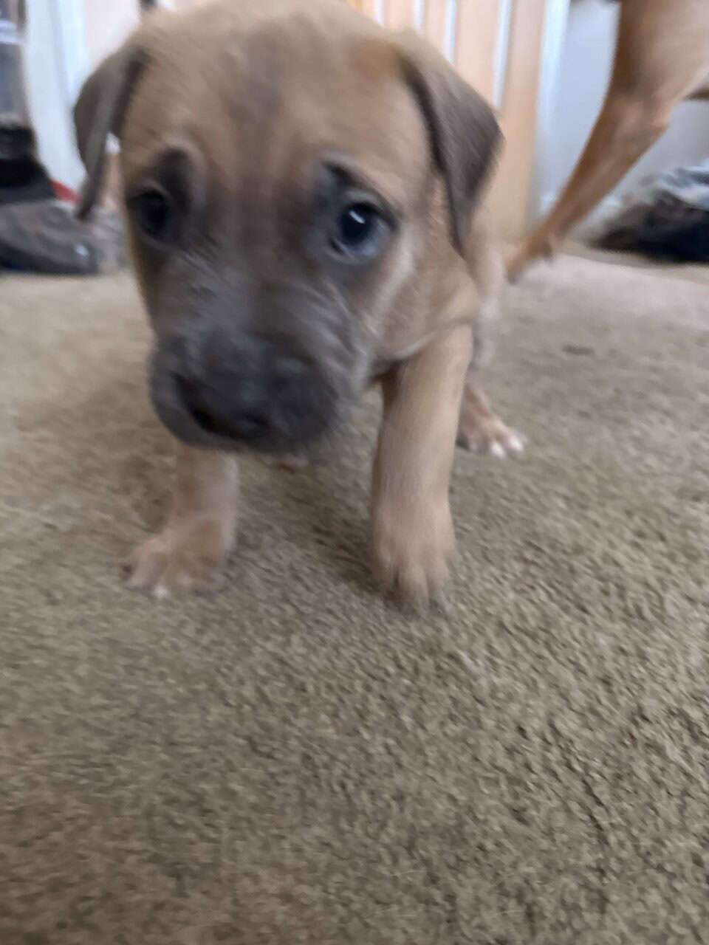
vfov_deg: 71.6
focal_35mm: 24
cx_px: 354
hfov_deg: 56.8
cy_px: 472
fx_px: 655
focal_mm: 6.8
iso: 1000
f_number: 1.8
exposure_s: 1/28
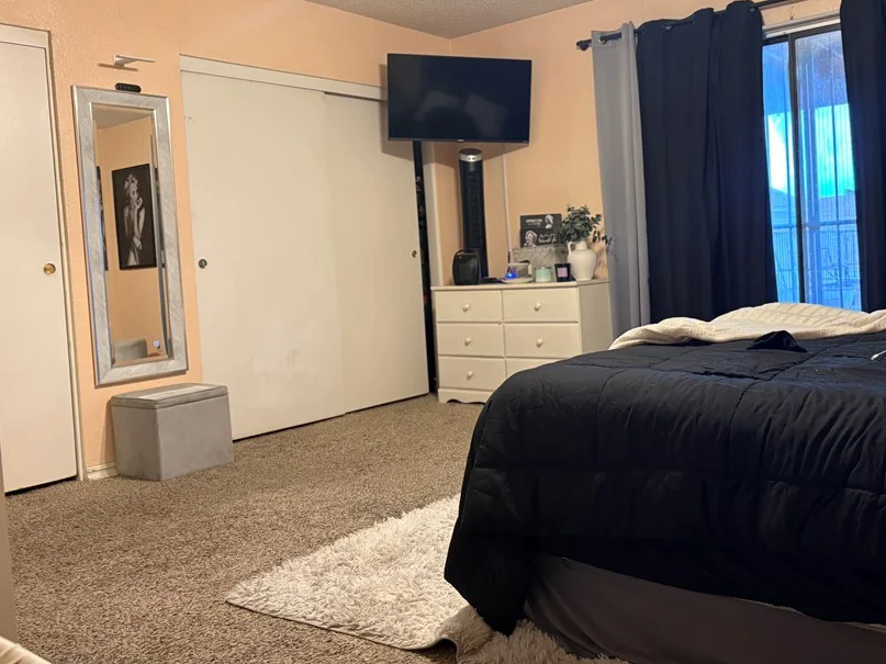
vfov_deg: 42.8
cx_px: 528
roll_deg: +4.2
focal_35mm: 33
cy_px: 273
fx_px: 845
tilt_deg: -1.2
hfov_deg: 55.0
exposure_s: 1/60
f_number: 1.6
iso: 320
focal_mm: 5.96
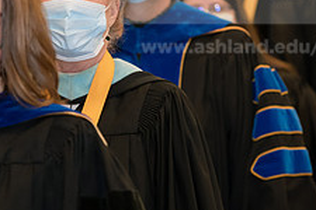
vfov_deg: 4.6
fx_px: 2624
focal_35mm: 299
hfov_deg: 6.9
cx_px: 77
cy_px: 76
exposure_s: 1/200
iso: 1600
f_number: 4
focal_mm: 116
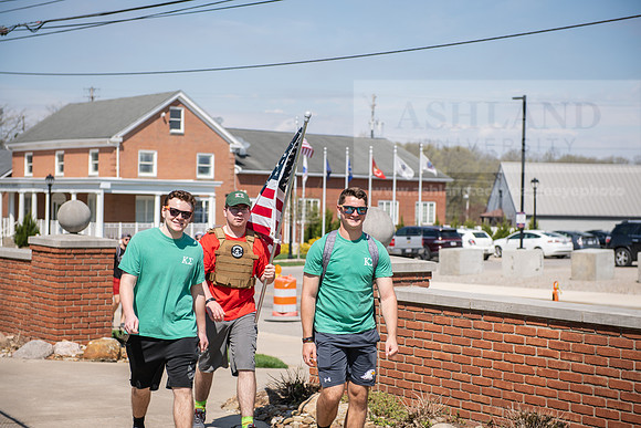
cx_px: 320
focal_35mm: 70
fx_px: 1247
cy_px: 214
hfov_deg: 28.8
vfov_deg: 19.5
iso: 100
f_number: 4
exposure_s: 1/800
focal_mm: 70
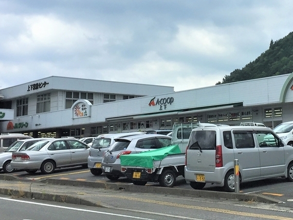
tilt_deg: +8.2
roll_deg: +0.3
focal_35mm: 61
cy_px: 71
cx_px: 216
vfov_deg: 23.9
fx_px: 517
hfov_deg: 31.2
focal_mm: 4.15
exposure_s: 1/2083
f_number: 2.2
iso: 32
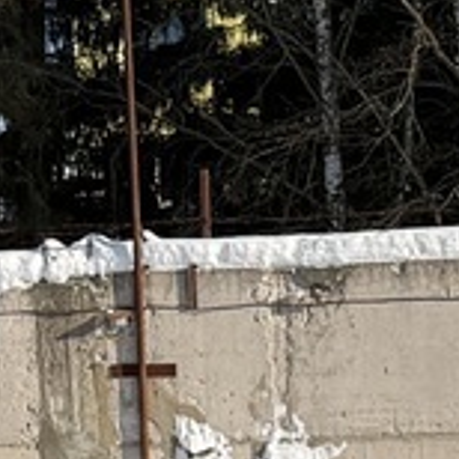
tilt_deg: -11.5
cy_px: 1043
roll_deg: +2.0
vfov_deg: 7.5
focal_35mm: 220
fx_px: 3300
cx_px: 253
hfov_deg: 8.0
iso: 80
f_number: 1.78
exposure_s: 1/5714
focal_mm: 6.76
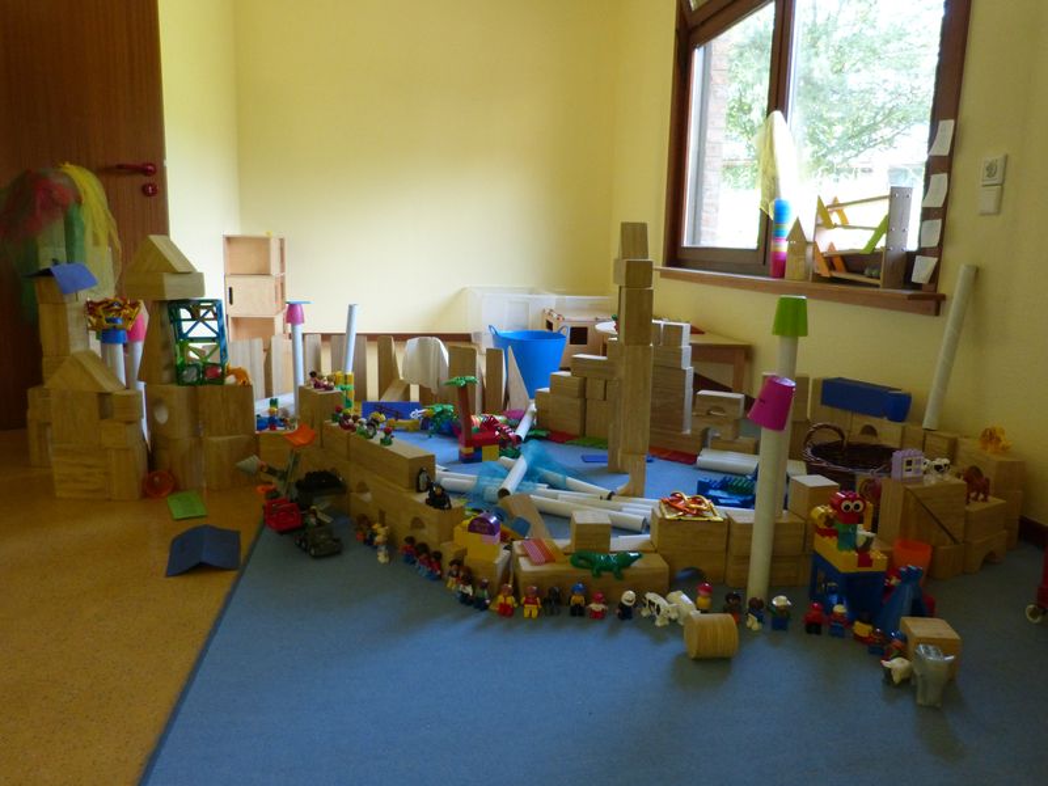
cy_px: 393
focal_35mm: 25
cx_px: 524
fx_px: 757
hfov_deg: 69.4
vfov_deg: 54.9
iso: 400
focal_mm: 4.5
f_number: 2.8
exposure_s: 1/80
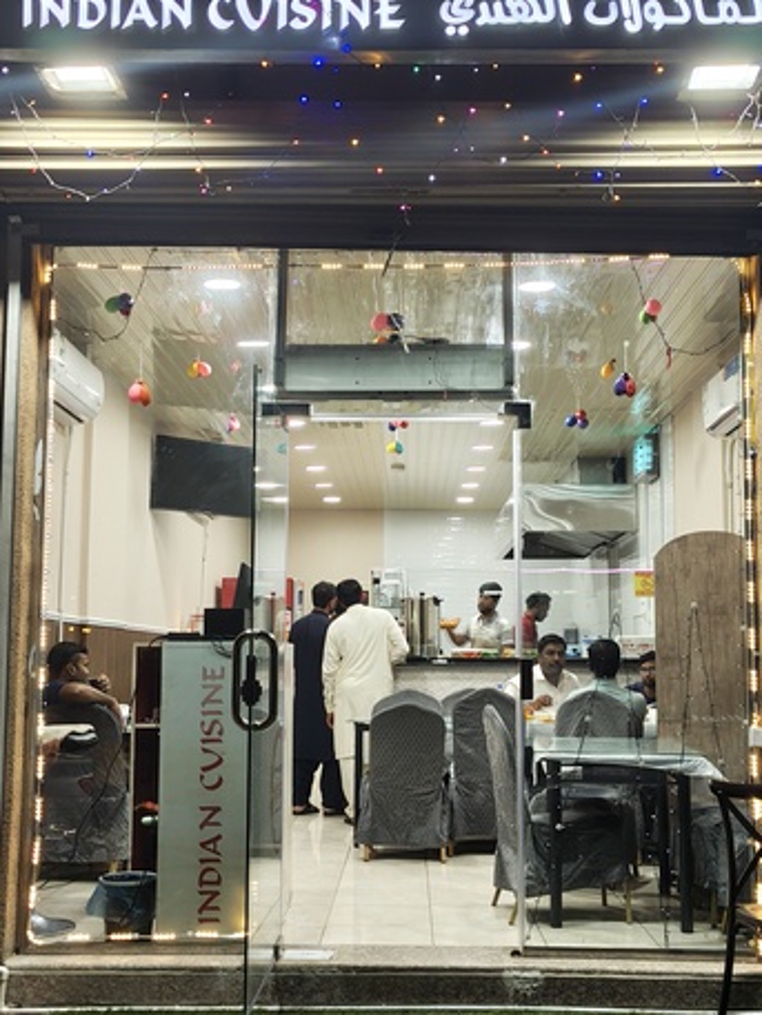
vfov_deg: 40.4
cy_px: 508
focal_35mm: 47
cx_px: 381
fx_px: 1379
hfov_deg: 30.9
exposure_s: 1/50
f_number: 1.88
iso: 233
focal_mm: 5.56
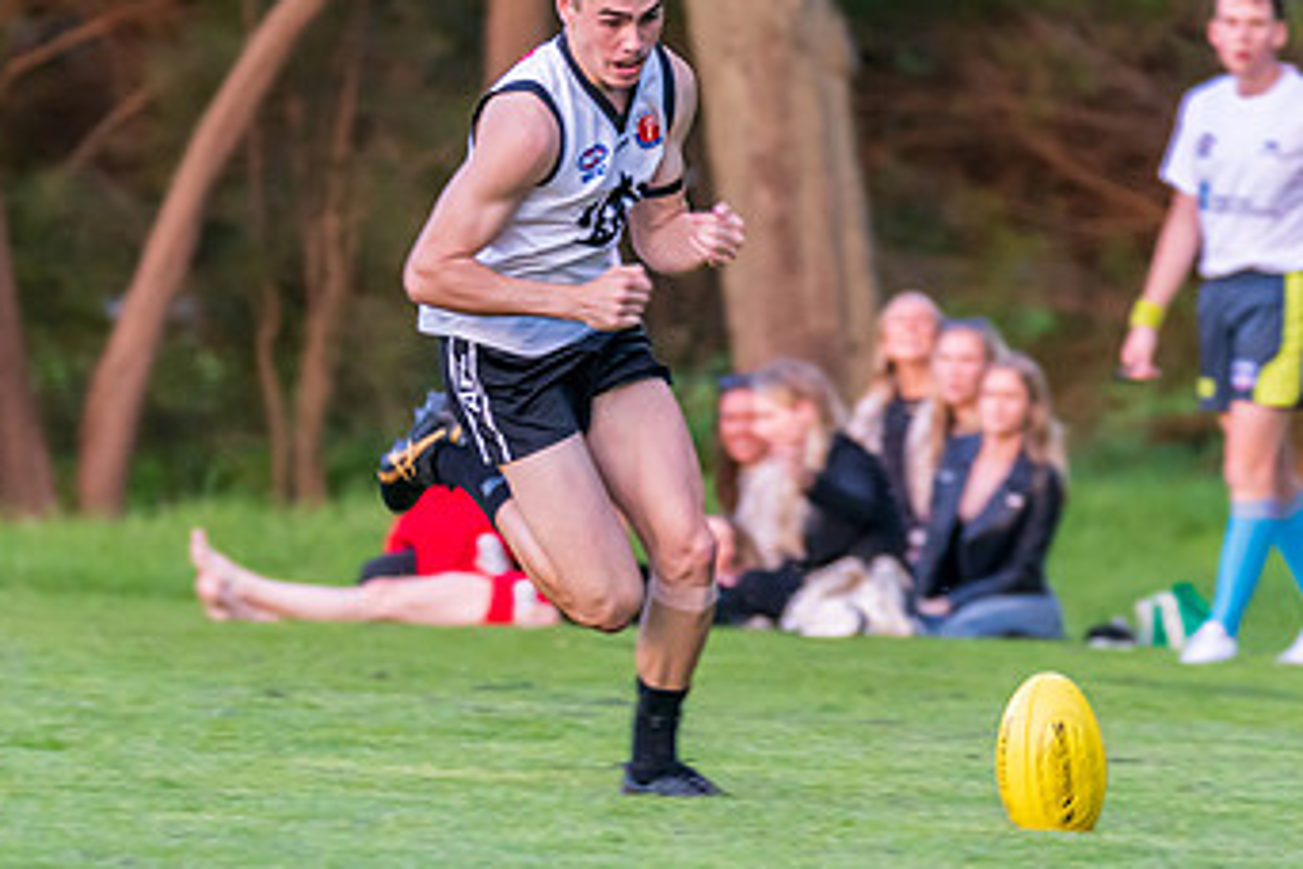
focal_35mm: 672
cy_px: 430
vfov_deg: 2.0
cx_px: 310
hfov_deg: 3.1
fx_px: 24321
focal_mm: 320
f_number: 5.6
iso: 1600
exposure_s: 1/320
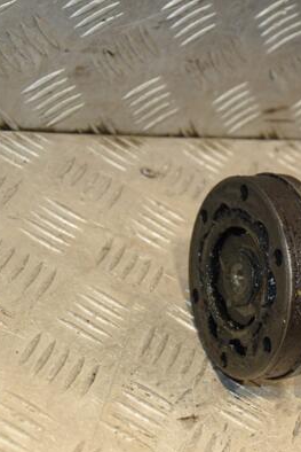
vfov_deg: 19.9
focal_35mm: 103
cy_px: 228
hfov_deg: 13.2
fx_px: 1288
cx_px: 272
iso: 800
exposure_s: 1/200
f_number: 5
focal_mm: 45
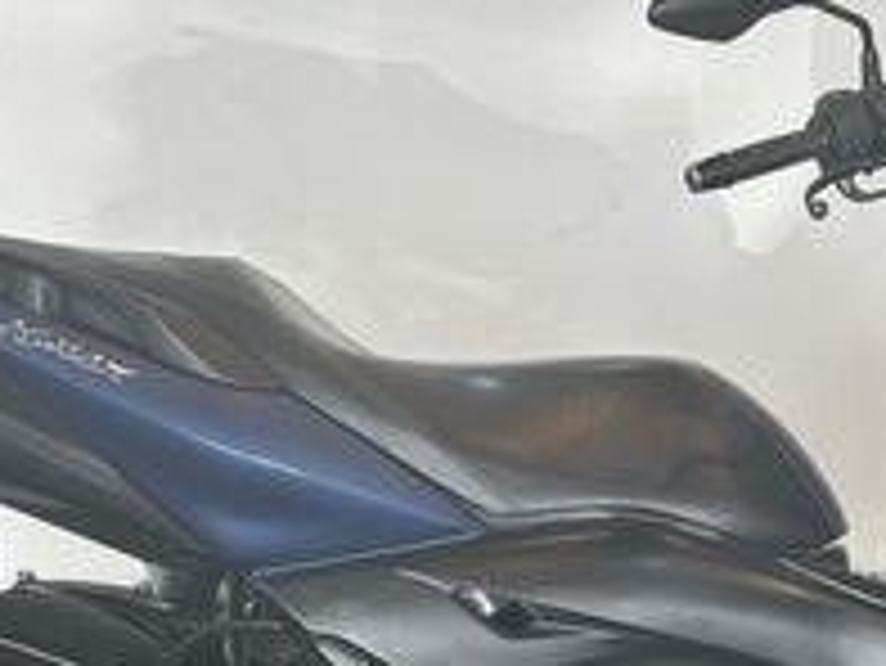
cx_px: 679
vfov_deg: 11.9
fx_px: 3176
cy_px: 612
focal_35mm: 124
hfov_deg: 15.8
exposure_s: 1/172
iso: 32
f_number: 1.6
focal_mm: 5.96
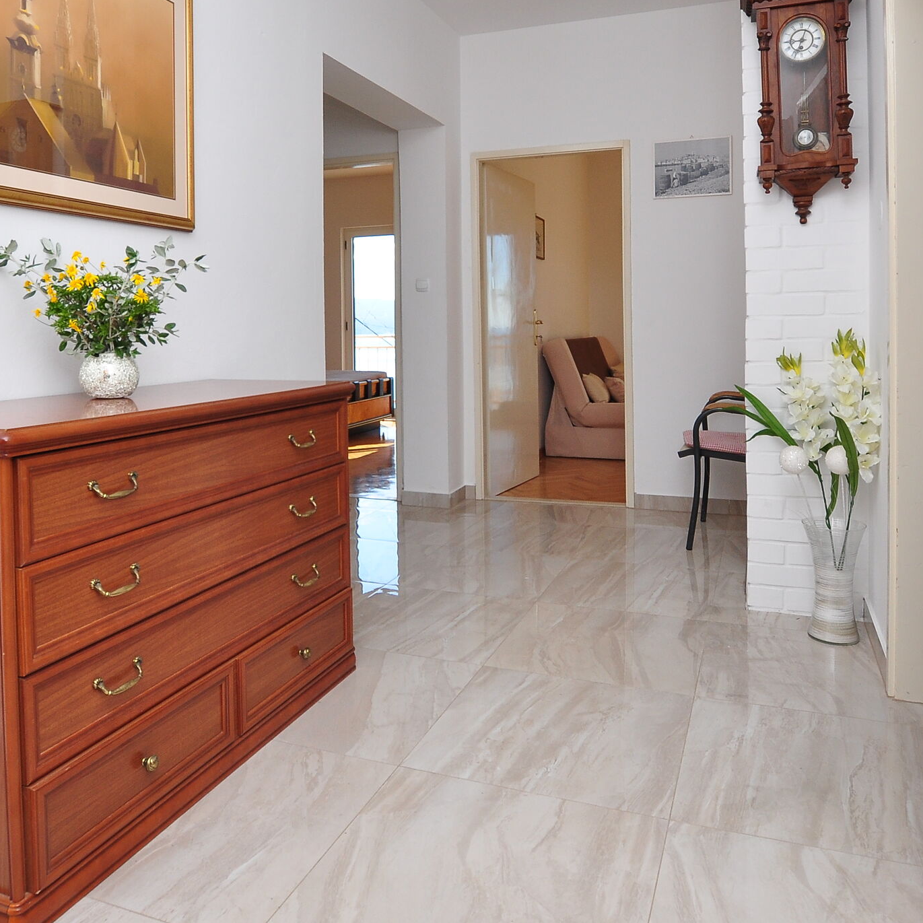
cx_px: 463
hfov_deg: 60.9
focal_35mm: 26
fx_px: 784
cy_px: 343
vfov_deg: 60.1
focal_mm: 10
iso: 320
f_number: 8
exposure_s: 1/200
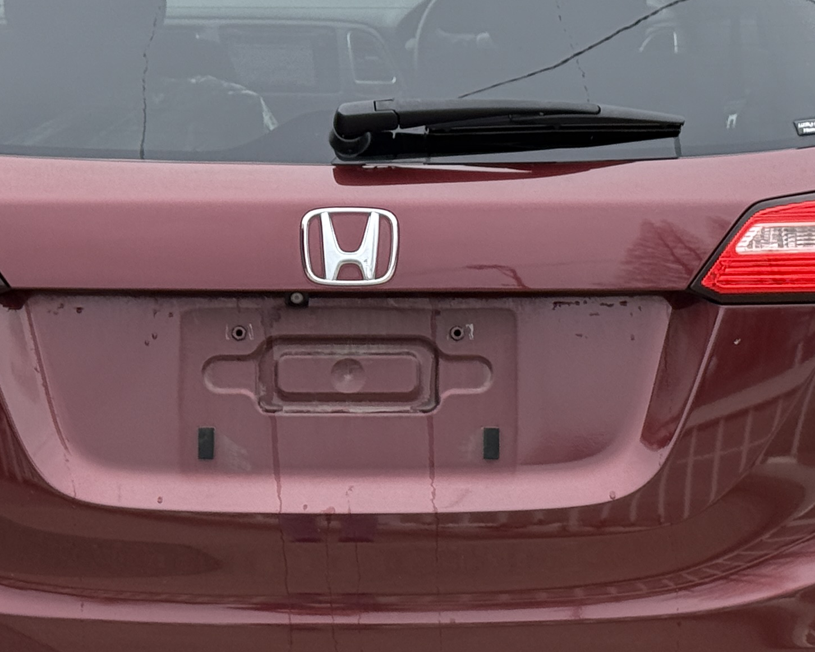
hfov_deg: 14.8
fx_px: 3136
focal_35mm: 130
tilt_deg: -10.4
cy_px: 325
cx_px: 346
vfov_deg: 11.9
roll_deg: +2.6
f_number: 1.78
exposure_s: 1/1307
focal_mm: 6.76
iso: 80
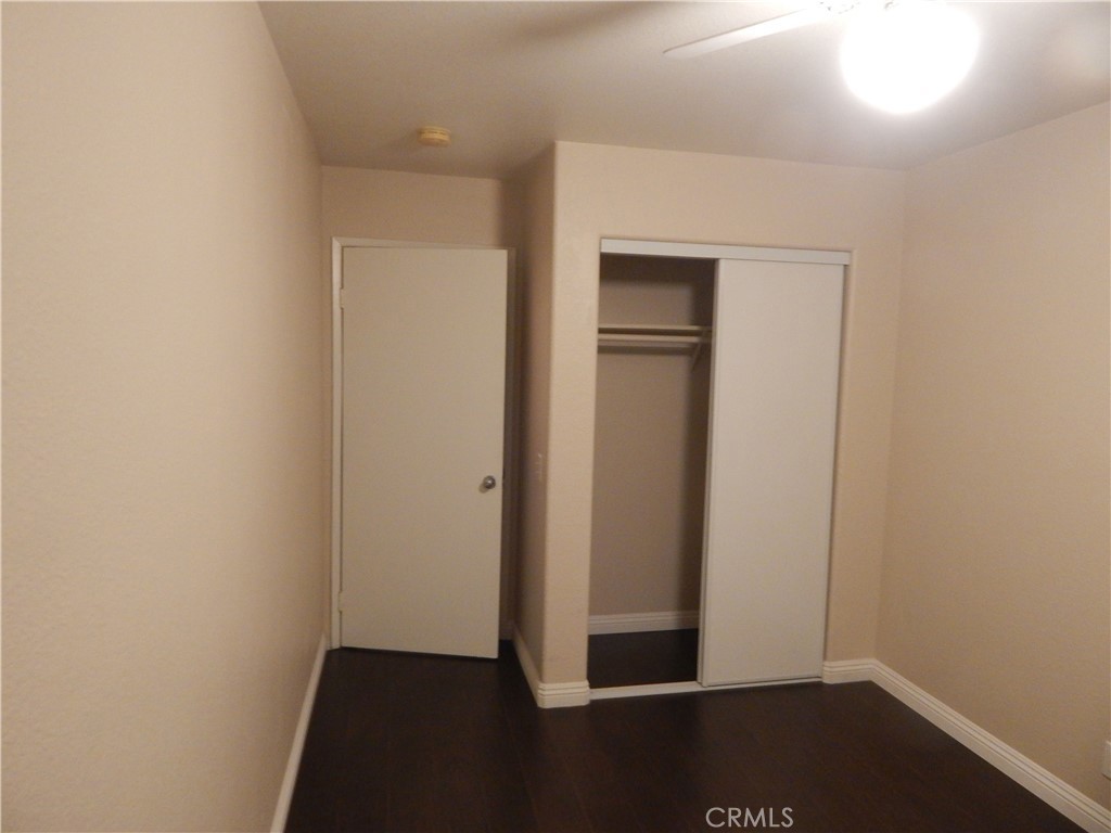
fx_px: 706
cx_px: 556
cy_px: 416
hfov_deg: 76.4
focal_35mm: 22
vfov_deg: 61.1
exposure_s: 1/10
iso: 400
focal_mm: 4
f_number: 3
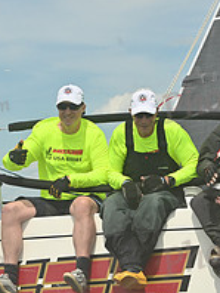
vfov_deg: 10.0
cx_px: 87
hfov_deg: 7.6
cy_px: 183
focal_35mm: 197
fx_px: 1666
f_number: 11
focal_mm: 70
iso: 320
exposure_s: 1/1250
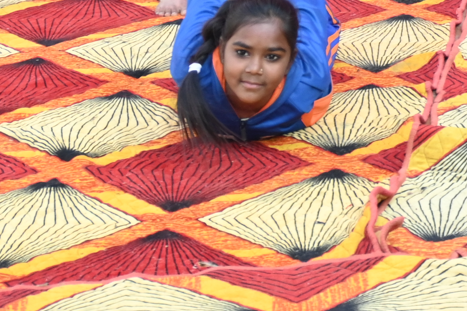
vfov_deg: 8.6
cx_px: 764
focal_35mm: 153
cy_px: -251
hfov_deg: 12.5
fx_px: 1985
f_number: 4.5
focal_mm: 26
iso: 400
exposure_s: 1/250
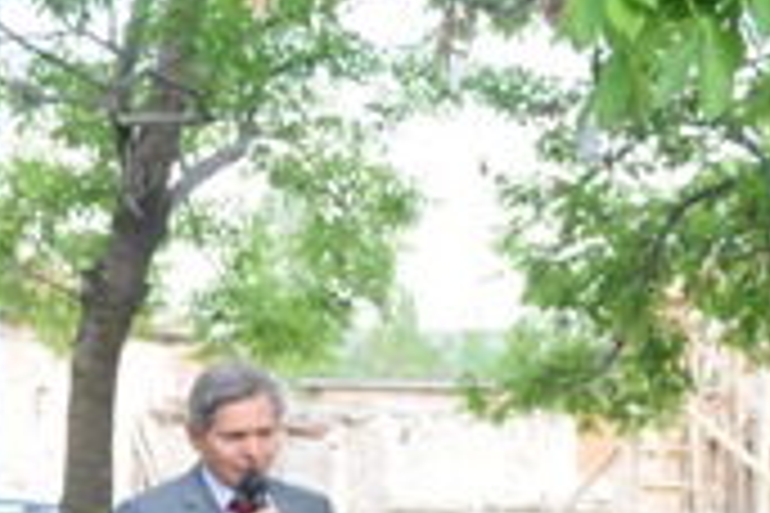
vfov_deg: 12.6
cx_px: 252
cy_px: 616
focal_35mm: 106
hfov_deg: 19.2
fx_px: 2274
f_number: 4.5
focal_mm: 27
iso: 400
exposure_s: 1/80
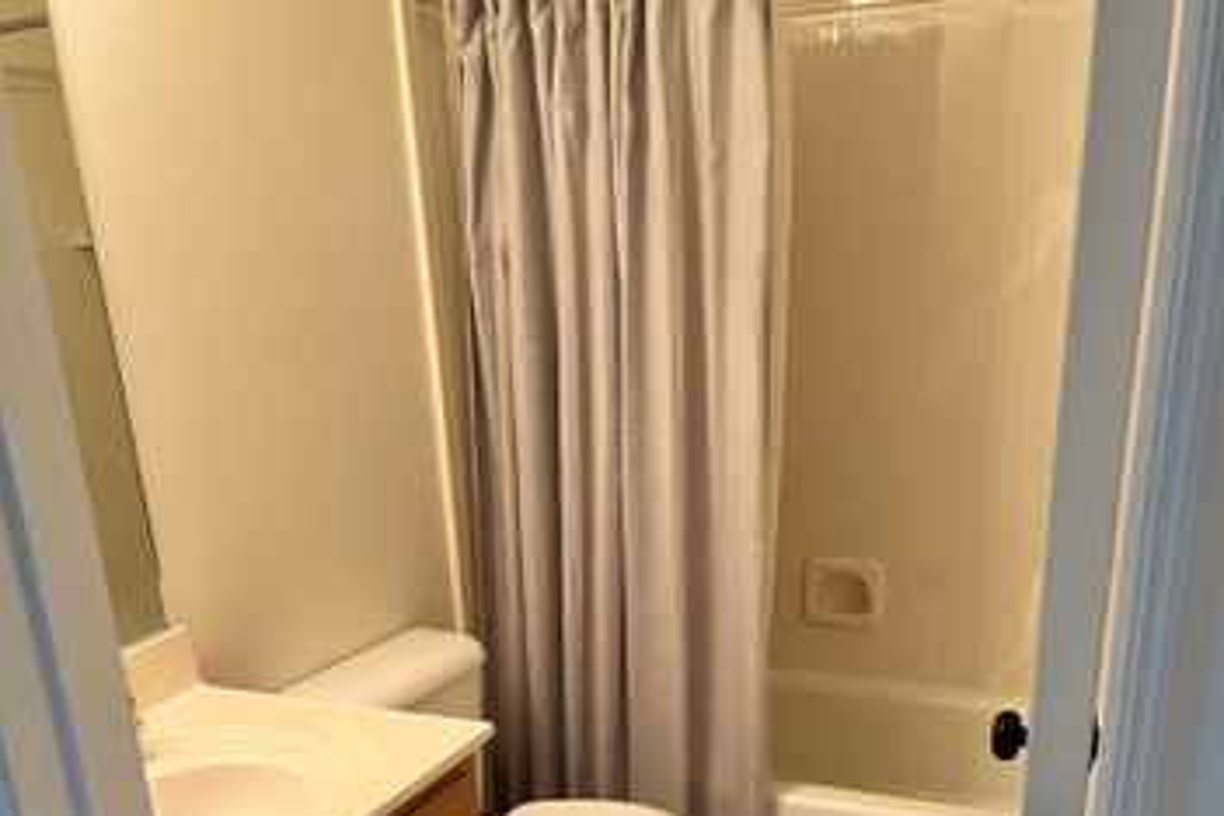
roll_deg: +2.2
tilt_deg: -22.5
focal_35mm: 37
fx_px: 1258
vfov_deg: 34.1
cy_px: 725
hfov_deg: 51.9
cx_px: 624
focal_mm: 5.1
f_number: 1.6
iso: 100
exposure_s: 1/60
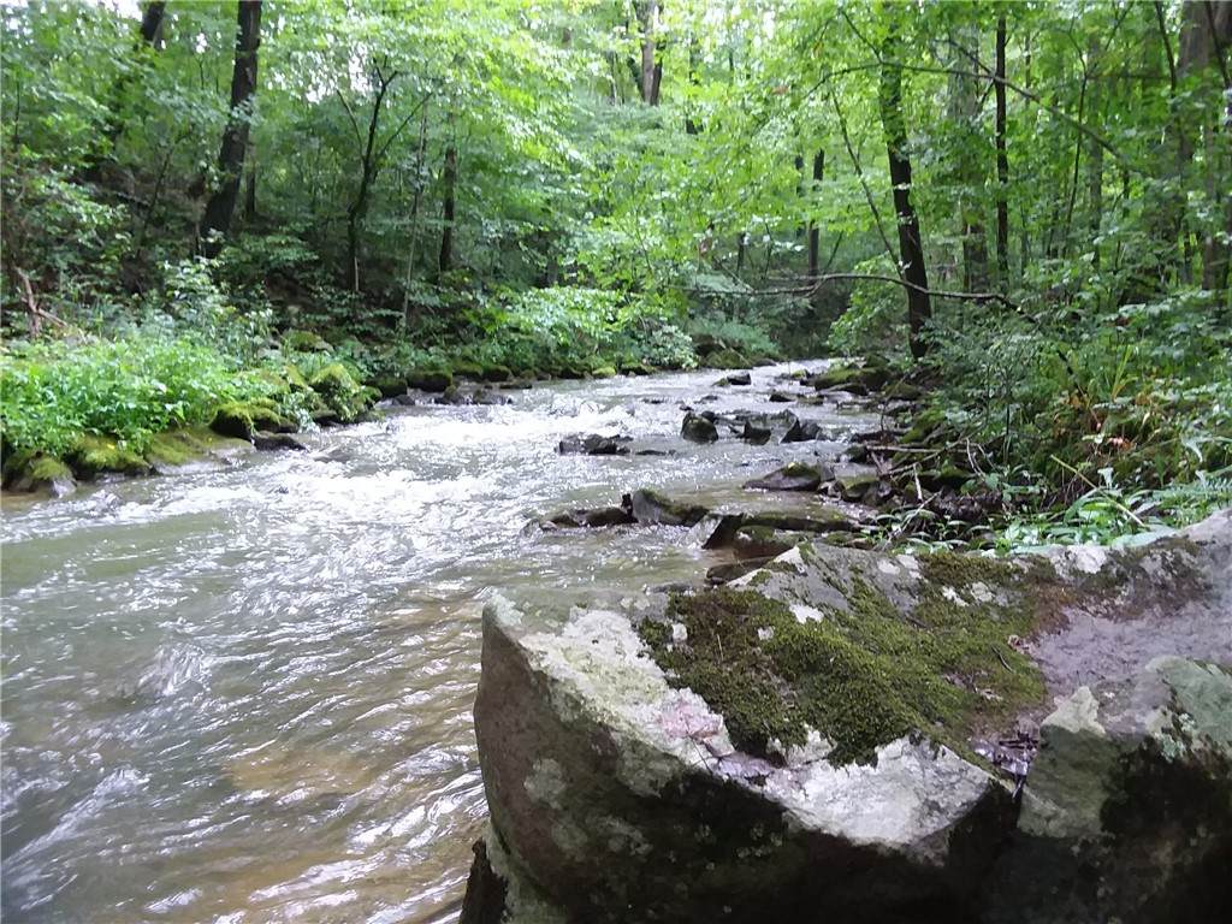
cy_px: 462
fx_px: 1032
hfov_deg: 61.7
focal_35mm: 29
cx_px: 616
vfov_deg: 48.2
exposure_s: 1/30
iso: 100
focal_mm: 2.47
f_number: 1.9
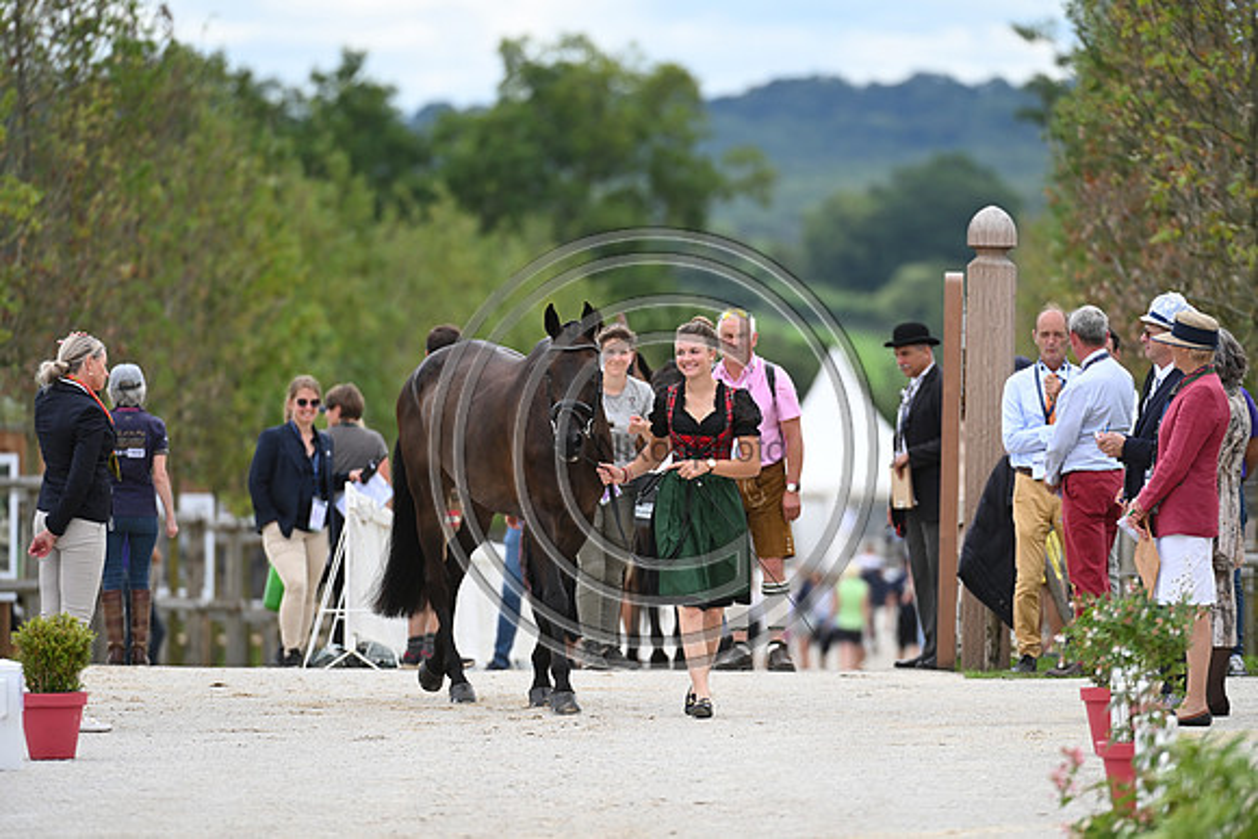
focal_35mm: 400
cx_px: 629
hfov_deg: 5.2
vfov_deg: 3.4
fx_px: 13980
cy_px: 420
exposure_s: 1/1600
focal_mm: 400
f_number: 5.6
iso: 640
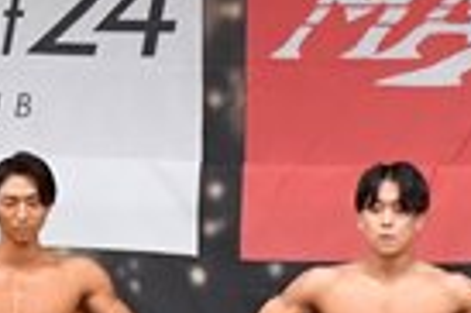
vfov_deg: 2.8
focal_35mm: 492
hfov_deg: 4.2
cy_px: 416
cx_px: 260
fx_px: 6429
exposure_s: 1/400
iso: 6400
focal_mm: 58
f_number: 5.6
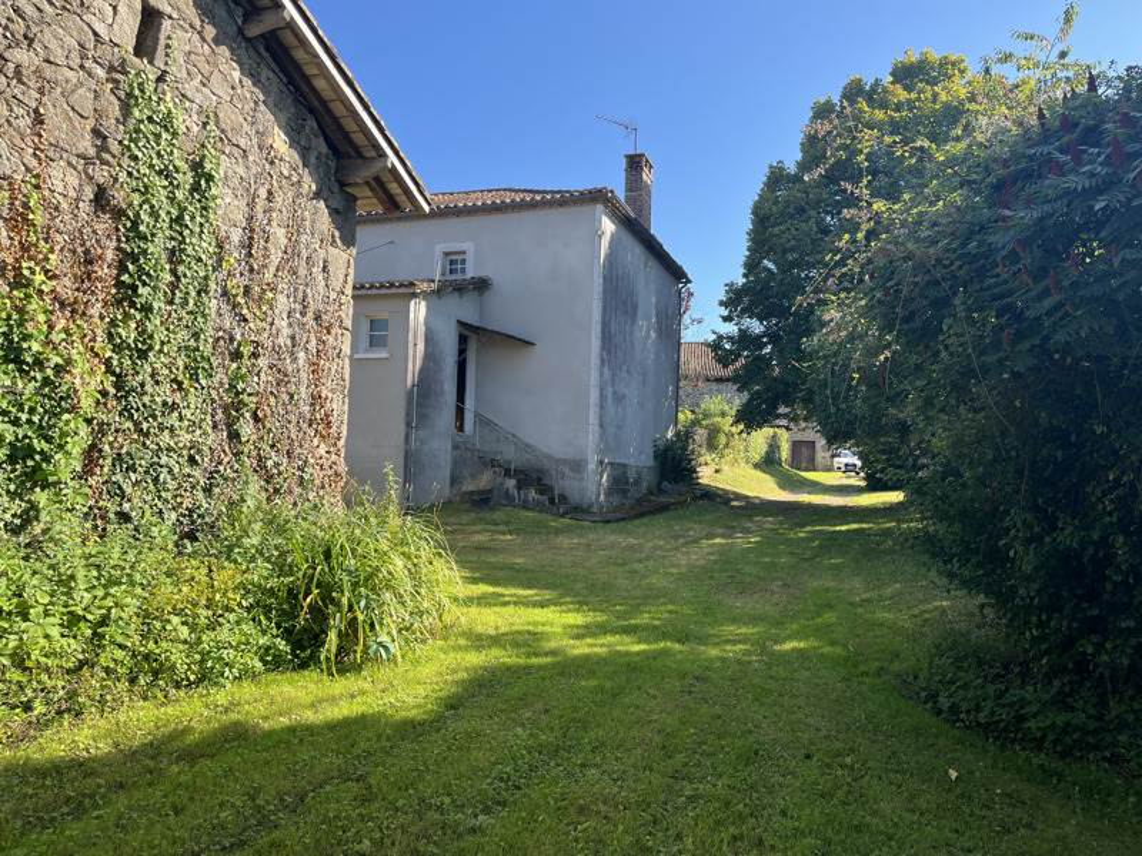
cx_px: 571
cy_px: 428
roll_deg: -1.3
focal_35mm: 26
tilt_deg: +4.2
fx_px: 858
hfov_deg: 67.3
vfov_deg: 53.1
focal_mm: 5.1
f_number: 1.6
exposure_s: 1/1046
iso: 50
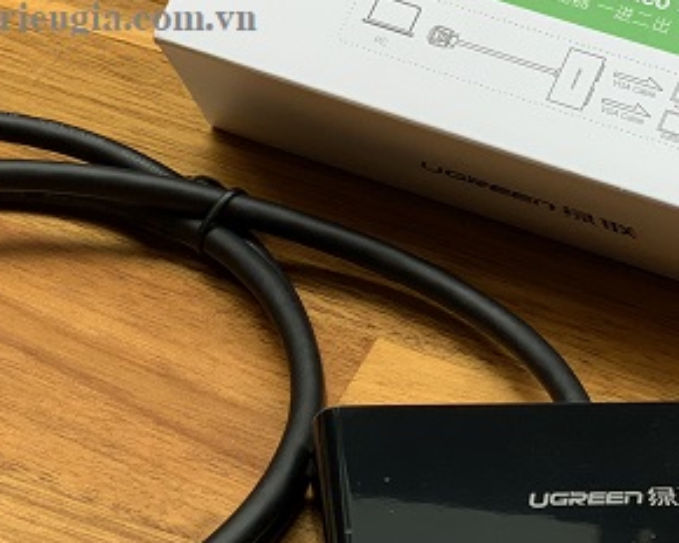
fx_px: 2813
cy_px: 318
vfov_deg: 11.0
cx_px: 155
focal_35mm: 140
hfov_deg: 13.7
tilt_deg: -42.7
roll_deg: +1.1
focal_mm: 6
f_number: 2.4
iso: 40
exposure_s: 1/122
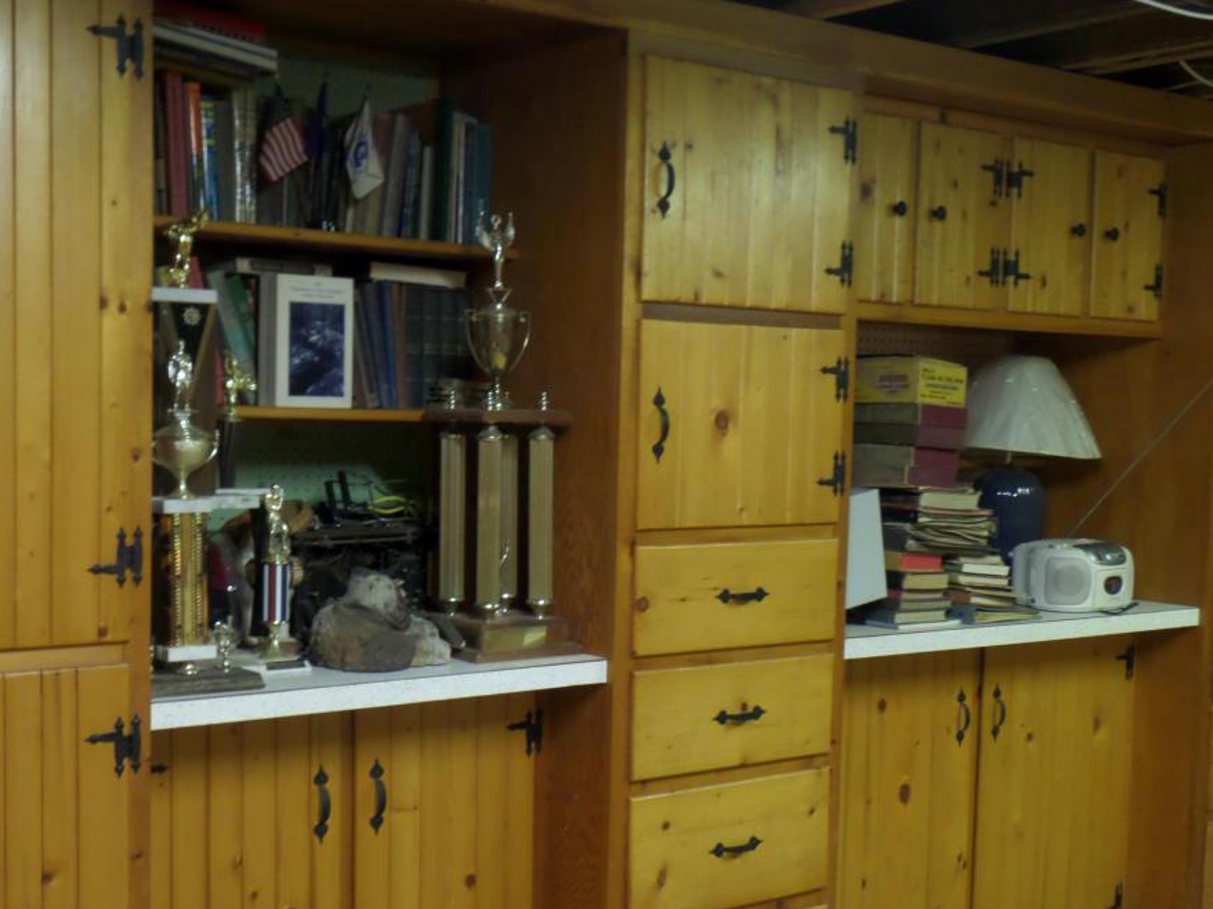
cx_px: 577
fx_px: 1717
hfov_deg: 38.9
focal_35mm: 49
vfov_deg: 29.6
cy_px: 528
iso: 400
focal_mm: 7.5
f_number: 3.2
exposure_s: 1/10
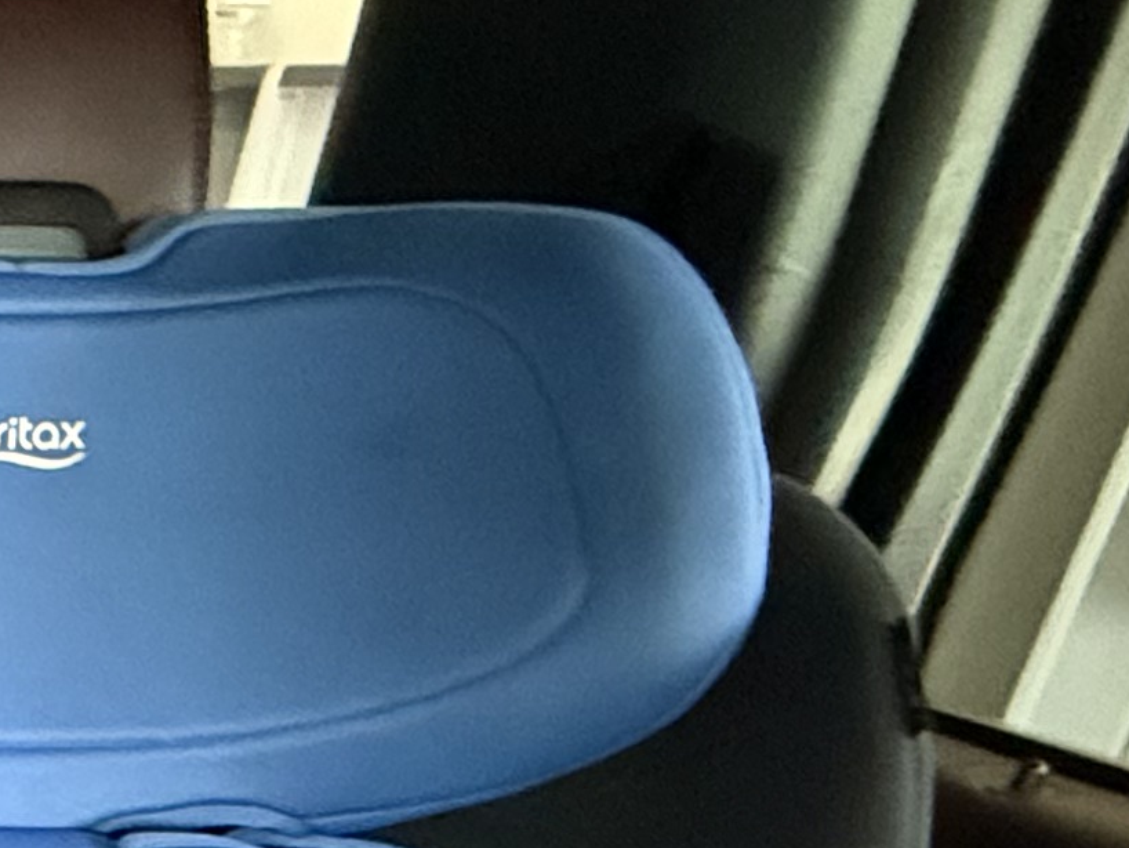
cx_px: -1205
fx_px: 2251
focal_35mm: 69
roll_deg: +0.6
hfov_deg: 17.9
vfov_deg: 19.2
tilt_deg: -24.2
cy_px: 1197
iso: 1250
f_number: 2.2
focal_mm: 2.22
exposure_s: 1/60
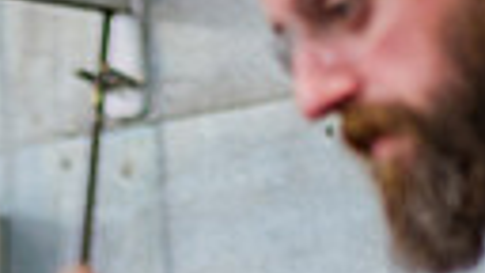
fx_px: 5273
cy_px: 708
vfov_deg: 2.9
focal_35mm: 410
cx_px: -212
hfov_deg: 5.2
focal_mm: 56
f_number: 1.2
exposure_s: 1/125
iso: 200
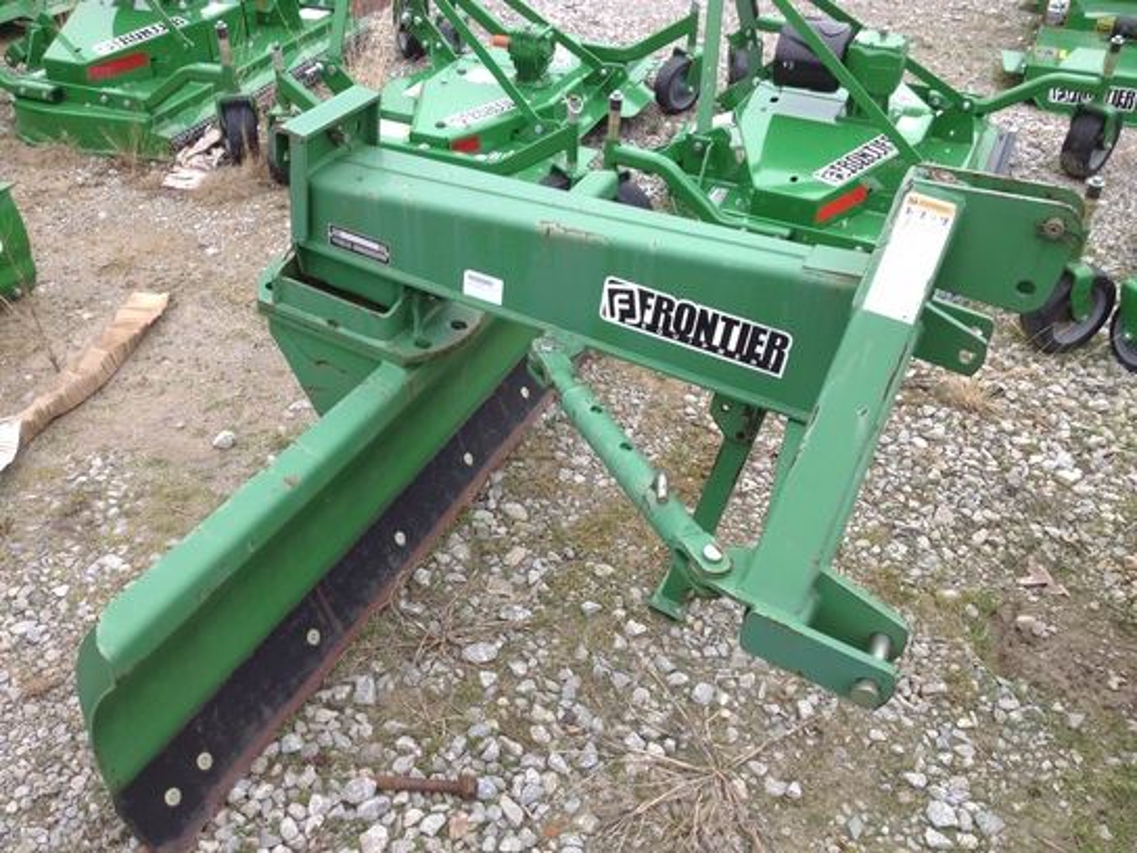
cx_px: 568
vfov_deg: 40.7
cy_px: 426
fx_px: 1150
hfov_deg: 52.6
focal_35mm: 35
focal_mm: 4.28
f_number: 2.4
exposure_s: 1/213
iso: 50
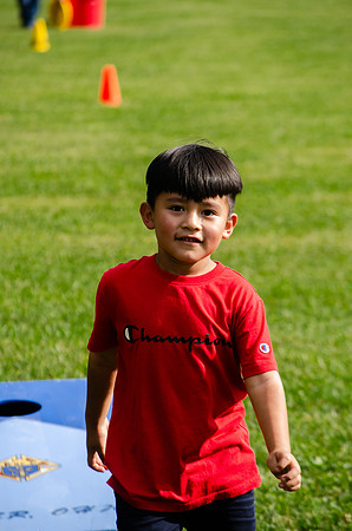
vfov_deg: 9.2
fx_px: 3315
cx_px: 176
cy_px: 266
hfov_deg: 6.1
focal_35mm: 225
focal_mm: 150
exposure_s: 1/640
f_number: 6.3
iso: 200
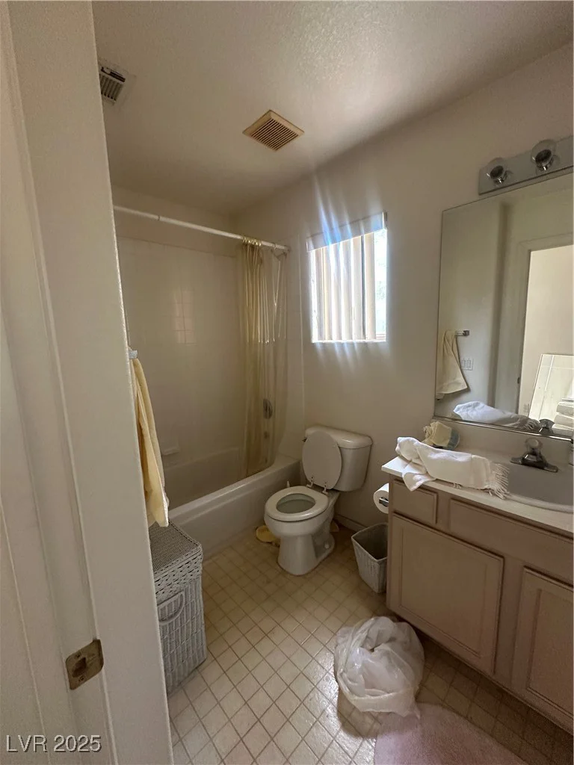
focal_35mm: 14
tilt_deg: -9.4
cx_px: 287
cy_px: 382
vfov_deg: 102.1
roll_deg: +2.5
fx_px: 310
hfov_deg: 85.7
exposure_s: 1/60
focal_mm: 2.22
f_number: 2.2
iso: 400
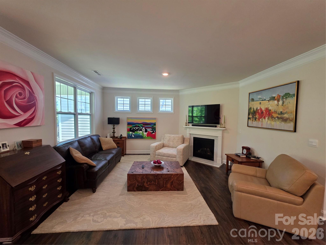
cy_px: 122
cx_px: 163
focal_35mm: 13
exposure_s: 1/120
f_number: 1.9
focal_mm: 2.2
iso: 200
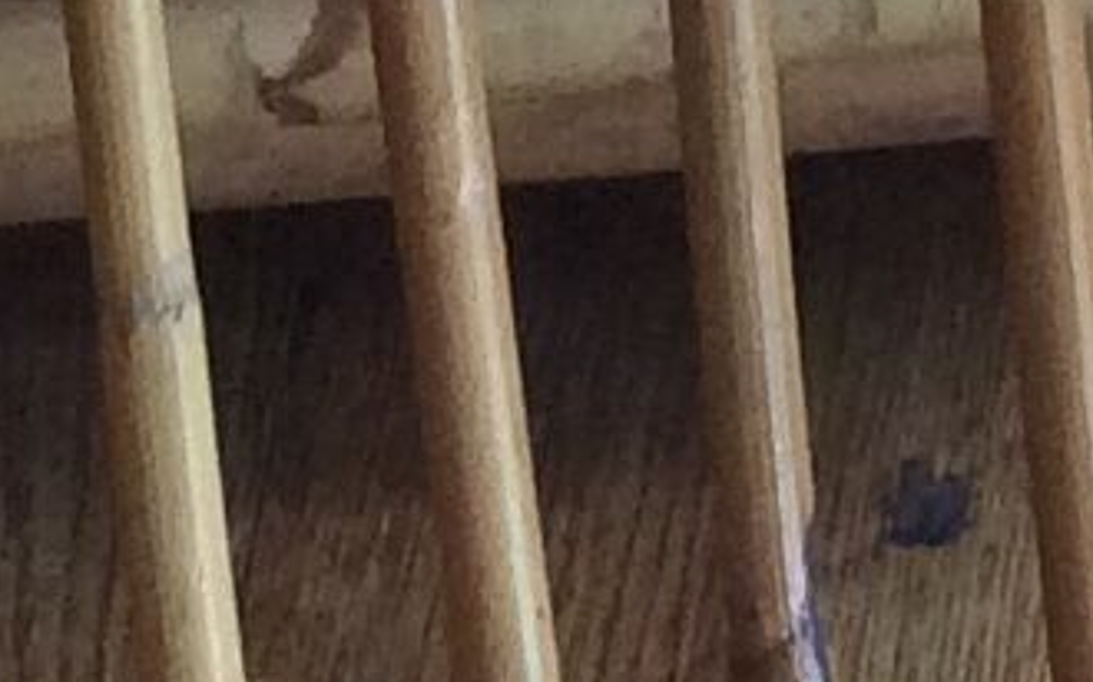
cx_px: 606
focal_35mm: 266
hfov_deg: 7.9
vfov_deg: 4.9
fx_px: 7921
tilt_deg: -75.2
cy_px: 646
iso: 160
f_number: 2.4
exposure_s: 1/25
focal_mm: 3.3
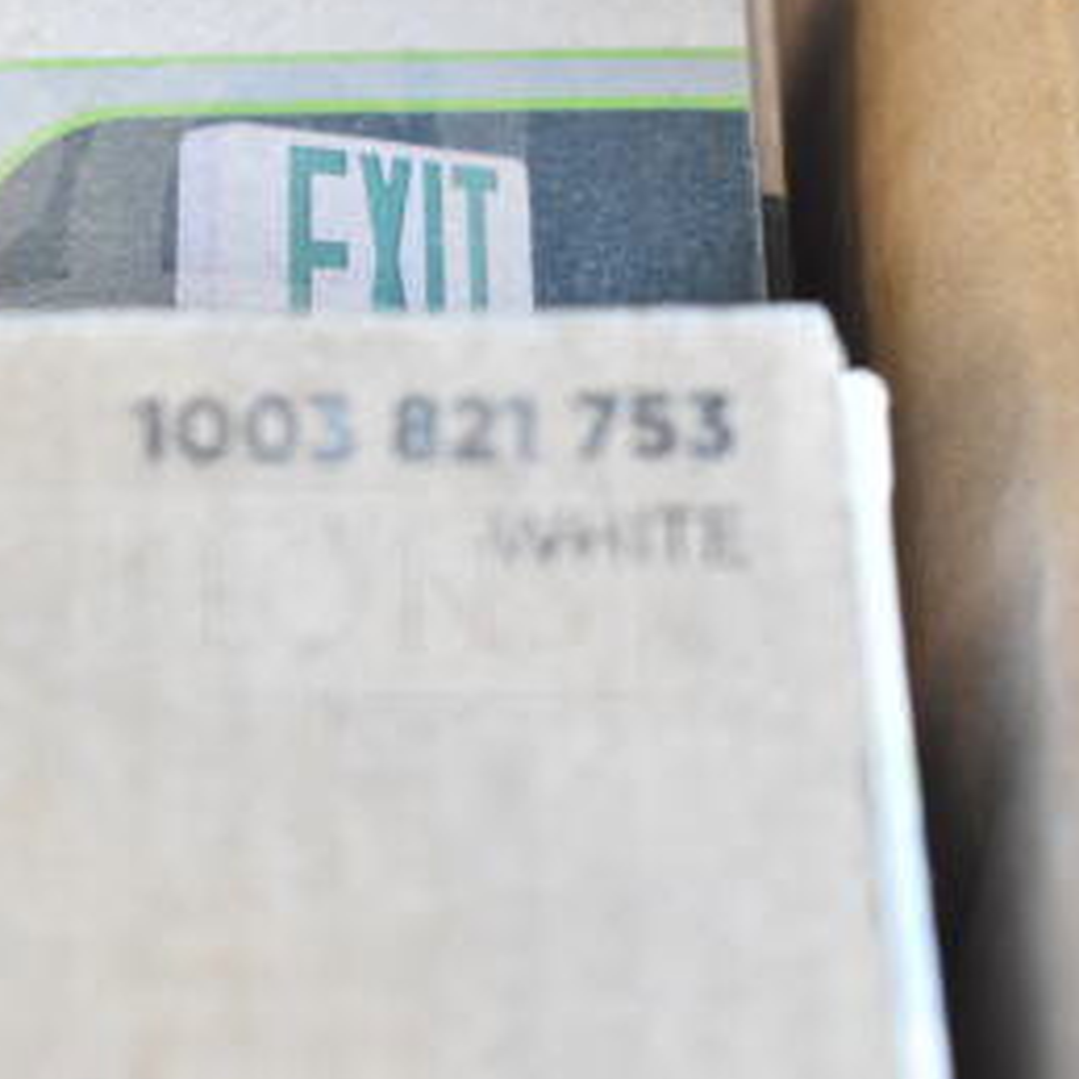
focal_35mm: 102
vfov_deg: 17.0
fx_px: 3597
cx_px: 167
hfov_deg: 16.9
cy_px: 360
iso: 1600
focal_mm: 34
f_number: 4.5
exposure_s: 1/80
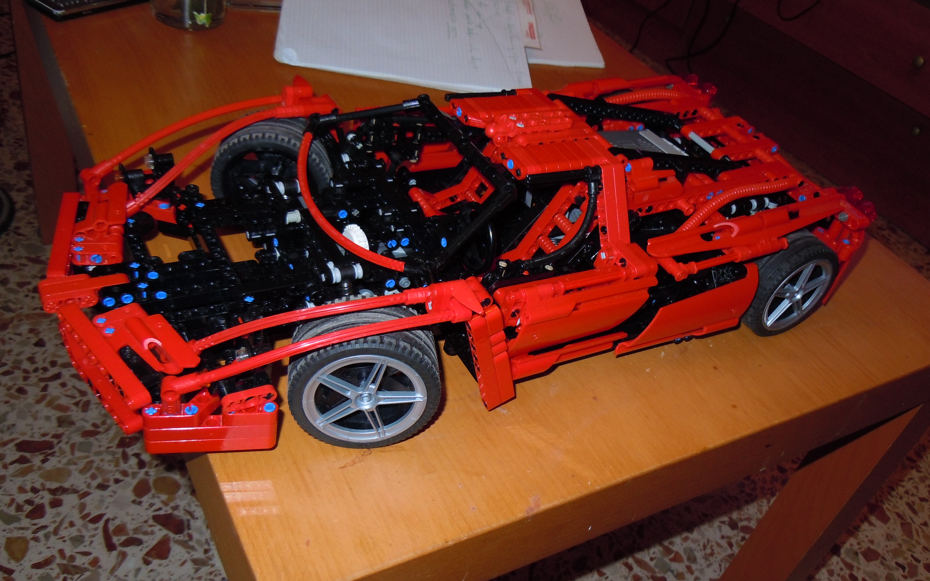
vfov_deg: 39.4
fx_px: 811
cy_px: 293
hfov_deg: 59.7
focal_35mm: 32
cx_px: 466
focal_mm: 5.4
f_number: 3.5
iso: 200
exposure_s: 1/30
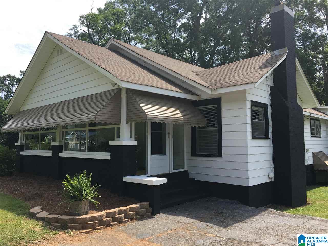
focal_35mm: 29
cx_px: 164
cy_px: 123
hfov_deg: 61.7
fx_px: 275
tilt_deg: +3.8
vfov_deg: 48.2
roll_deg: +1.3
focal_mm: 4.15
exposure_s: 1/1083
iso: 25
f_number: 2.2
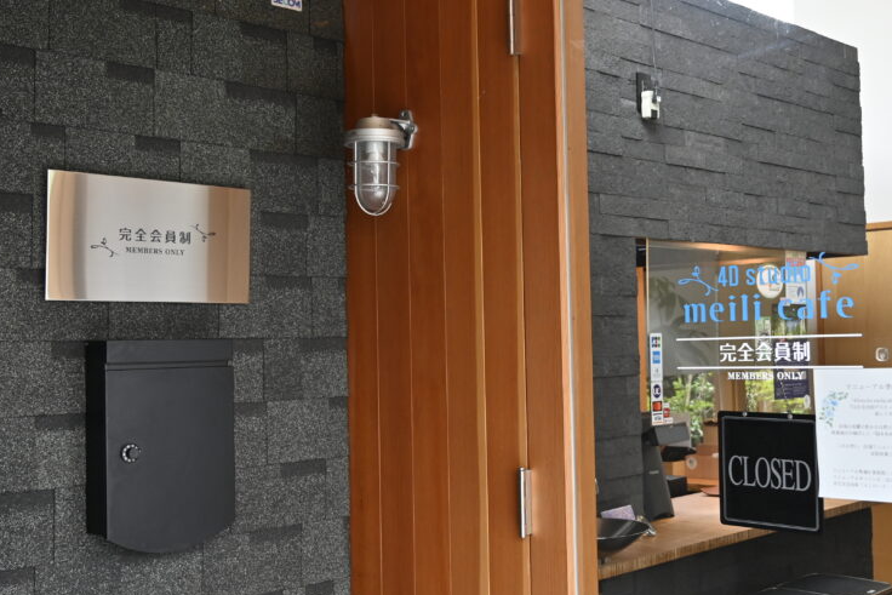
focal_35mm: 44
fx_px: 1090
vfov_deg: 30.5
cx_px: 518
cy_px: 286
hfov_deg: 44.3
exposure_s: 1/100
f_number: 4
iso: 500
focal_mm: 24
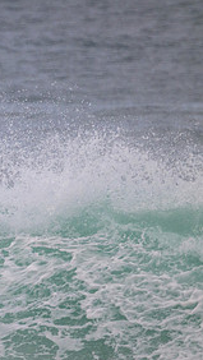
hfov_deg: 0.7
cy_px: 224
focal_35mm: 1723
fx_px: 16458
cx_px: -166
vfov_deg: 1.3
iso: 800
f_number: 11
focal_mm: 800
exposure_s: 1/2000
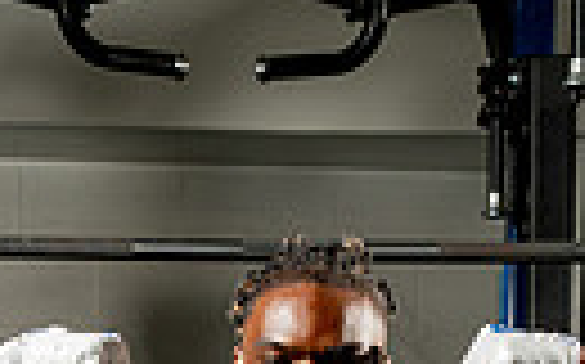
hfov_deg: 9.9
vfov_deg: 5.9
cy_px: 962
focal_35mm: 212
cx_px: 256
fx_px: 3377
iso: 640
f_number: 7.1
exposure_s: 1/200
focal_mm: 60
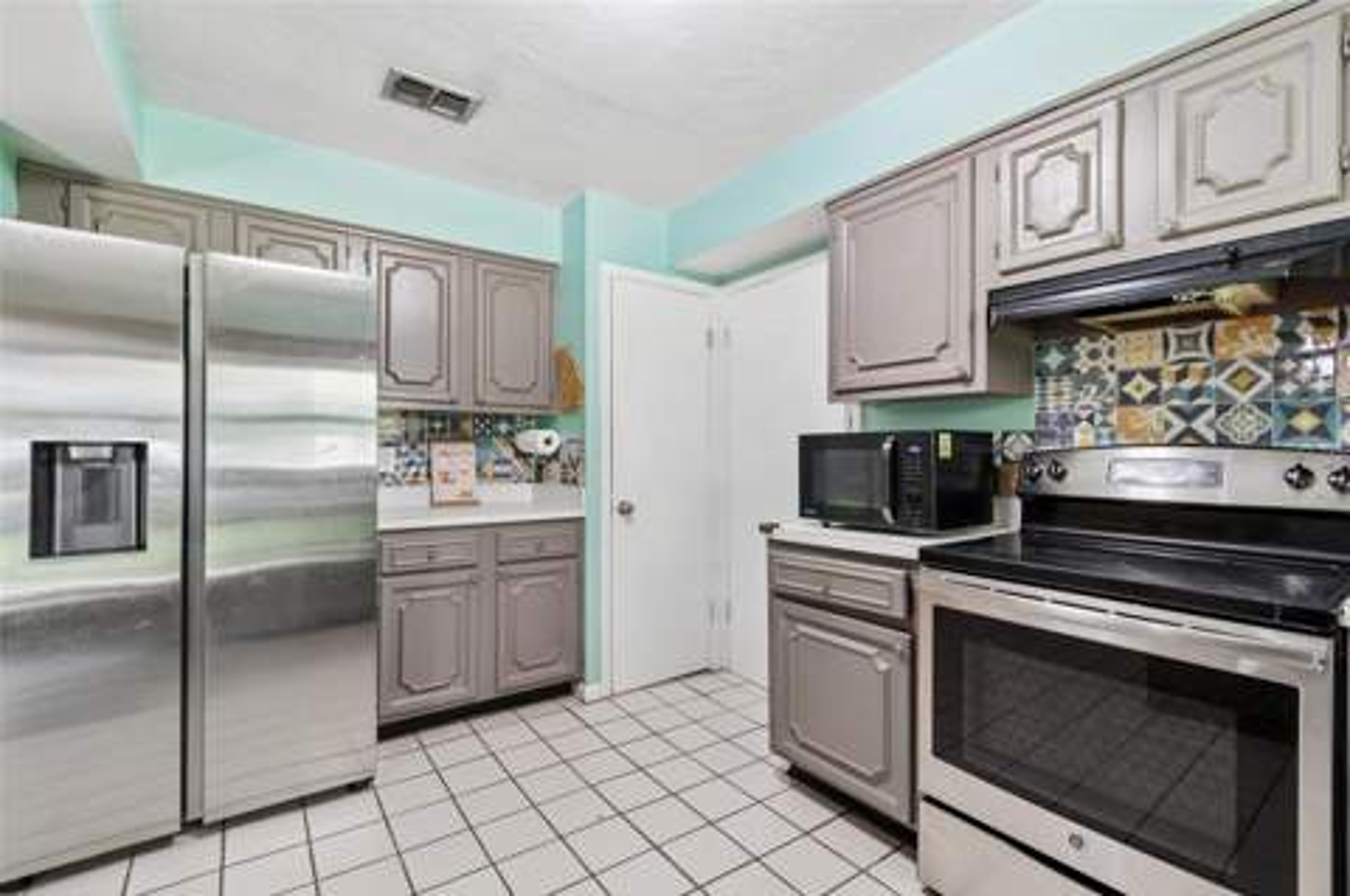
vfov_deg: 77.2
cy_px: 448
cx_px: 675
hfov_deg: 100.4
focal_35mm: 15
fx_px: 562
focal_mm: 10
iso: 200
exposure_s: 1/5
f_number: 8
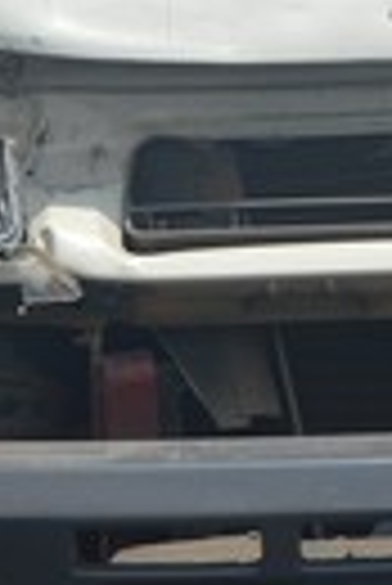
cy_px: -173
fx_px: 2738
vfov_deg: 11.9
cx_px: 545
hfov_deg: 8.1
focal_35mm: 168
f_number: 9
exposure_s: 1/320
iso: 100
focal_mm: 27
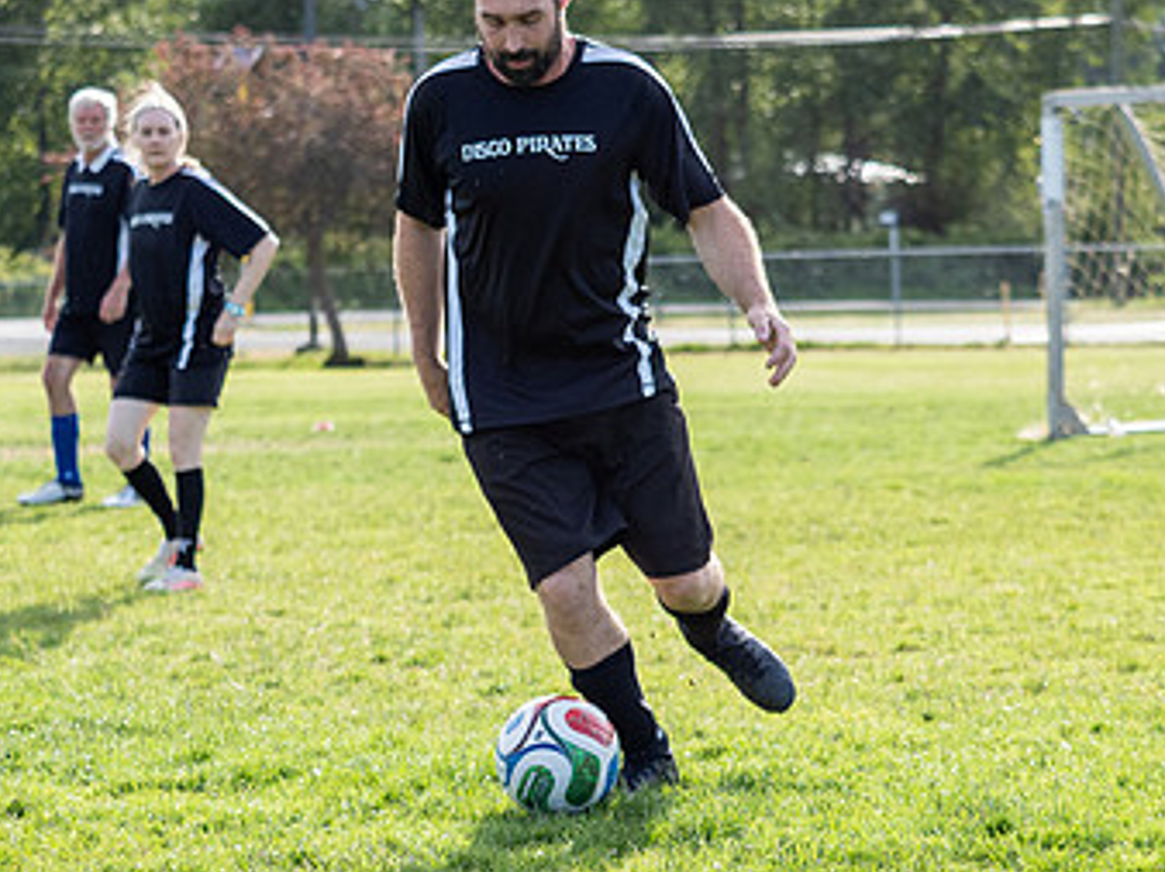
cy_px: 412
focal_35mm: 158
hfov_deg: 12.5
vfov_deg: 9.4
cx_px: 620
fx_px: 5314
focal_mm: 46
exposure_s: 1/1250
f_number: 2.8
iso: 250
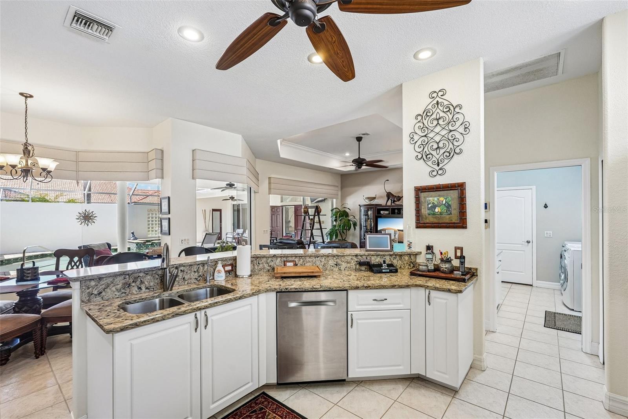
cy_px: 210
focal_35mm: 16
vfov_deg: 73.7
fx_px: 279
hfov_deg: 96.7
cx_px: 314
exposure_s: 1/20
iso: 400
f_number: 8
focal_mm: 16
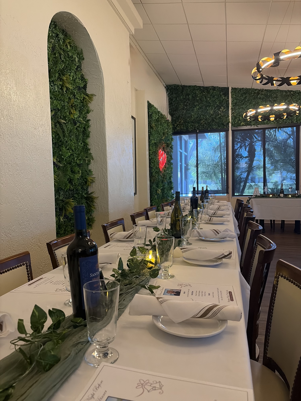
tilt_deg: -3.3
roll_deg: +0.8
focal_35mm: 26
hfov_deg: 53.1
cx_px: 150
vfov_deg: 67.3
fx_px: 301
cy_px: 200
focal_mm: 5.96
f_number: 1.6
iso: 400
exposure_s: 1/60
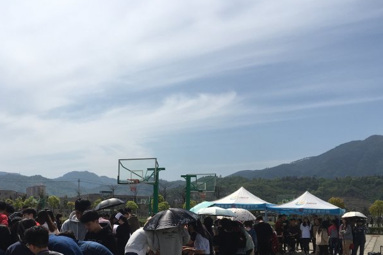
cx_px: 156
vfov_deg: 30.5
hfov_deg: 45.2
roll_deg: -0.8
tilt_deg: +2.9
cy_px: 201
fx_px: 458
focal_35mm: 43
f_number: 2.2
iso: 25
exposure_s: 1/4274
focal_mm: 4.15
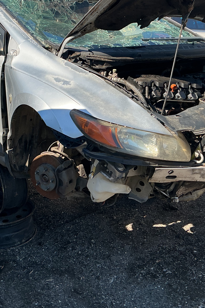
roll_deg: +0.6
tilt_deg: -12.1
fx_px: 444
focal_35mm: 52
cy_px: 112
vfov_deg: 37.9
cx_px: 95
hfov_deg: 26.0
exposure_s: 1/700
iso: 25
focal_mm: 3
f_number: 1.8
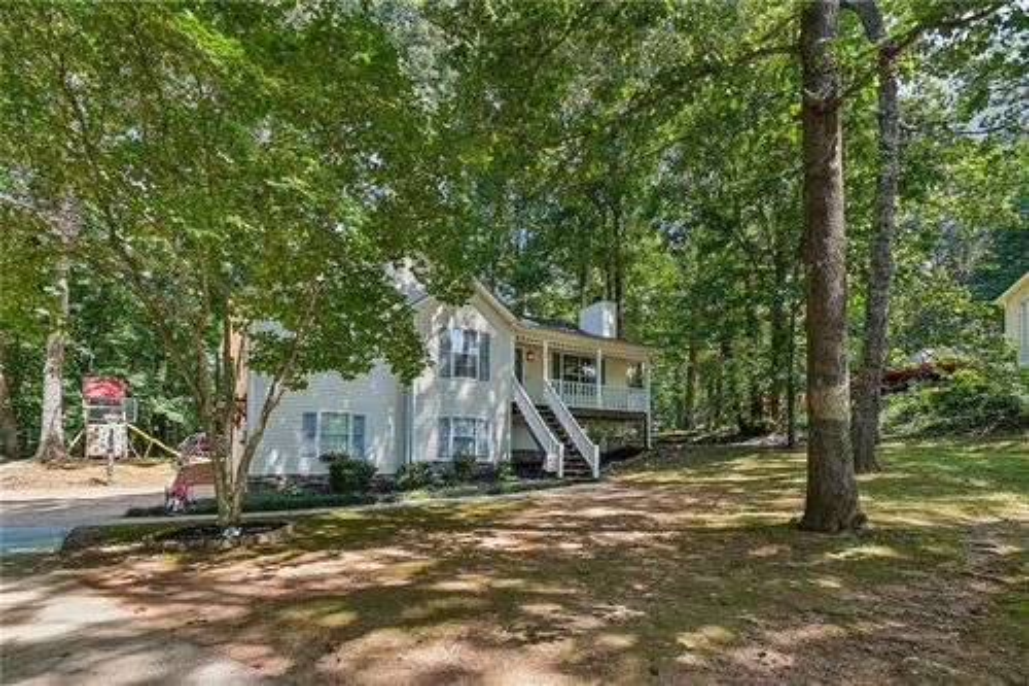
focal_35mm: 16
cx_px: 514
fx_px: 457
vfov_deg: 73.7
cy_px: 343
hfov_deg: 96.8
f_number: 8
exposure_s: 1/80
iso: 200
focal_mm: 16
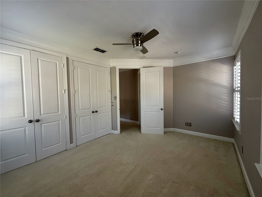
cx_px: 131
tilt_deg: -2.2
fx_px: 106
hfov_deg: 102.1
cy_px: 98
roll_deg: +0.9
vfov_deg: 85.7
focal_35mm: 14
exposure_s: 1/99
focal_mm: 2.22
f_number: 2.2
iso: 100
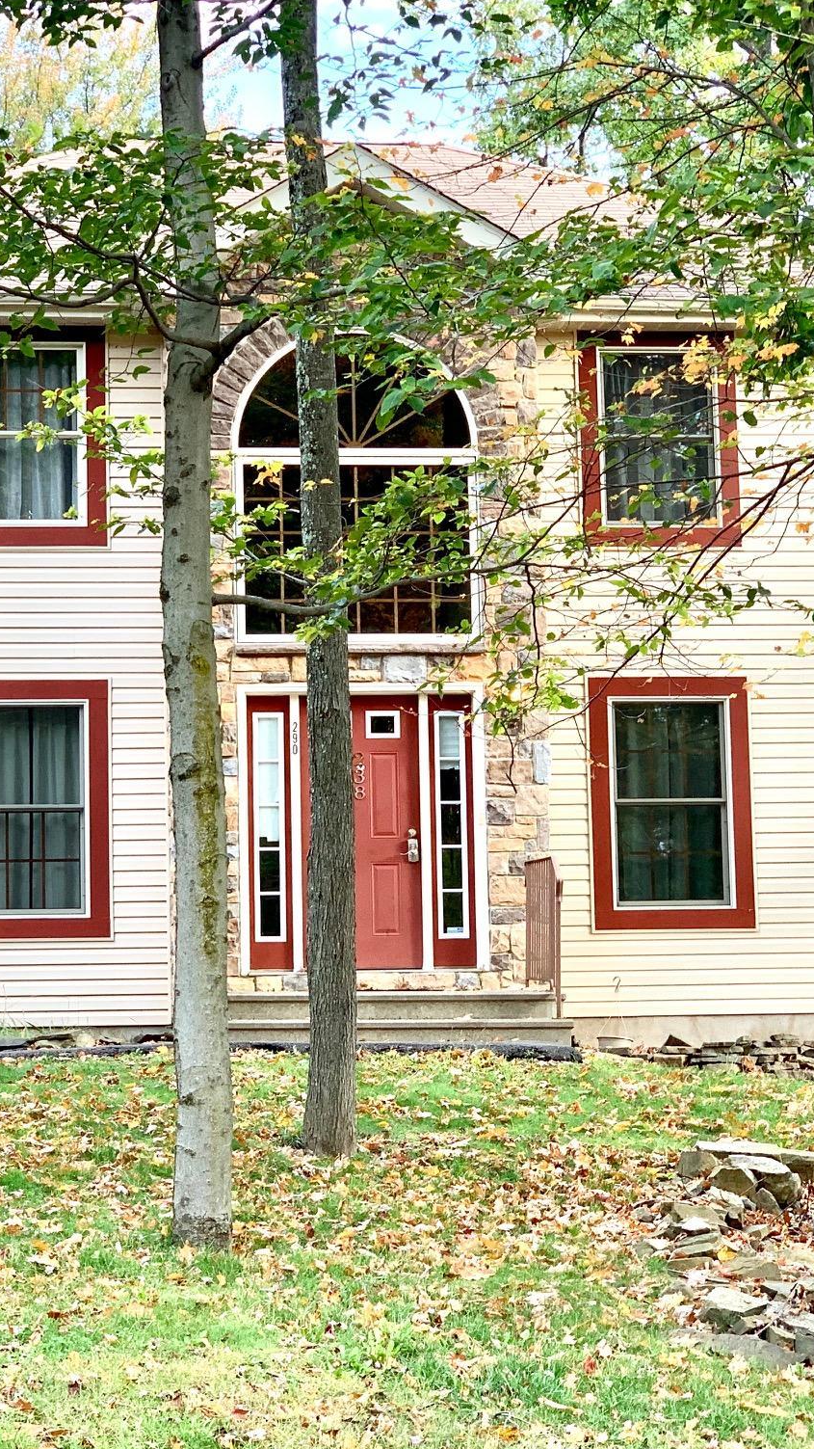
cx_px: 360
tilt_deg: +6.5
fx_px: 2917
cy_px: 727
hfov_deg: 15.9
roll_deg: +0.2
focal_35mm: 76
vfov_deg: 27.9
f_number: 2.4
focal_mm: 6
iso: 50
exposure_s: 1/122
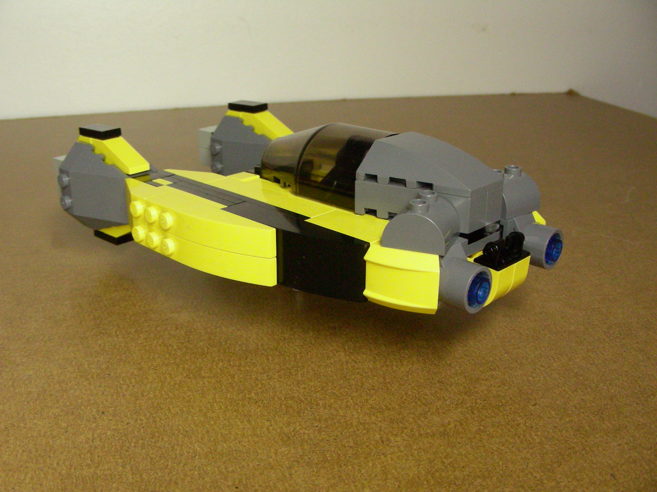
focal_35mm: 38
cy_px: 246
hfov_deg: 49.0
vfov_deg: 37.7
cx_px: 328
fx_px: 721
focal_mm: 6.3
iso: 400
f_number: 3.5
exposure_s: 1/30.3
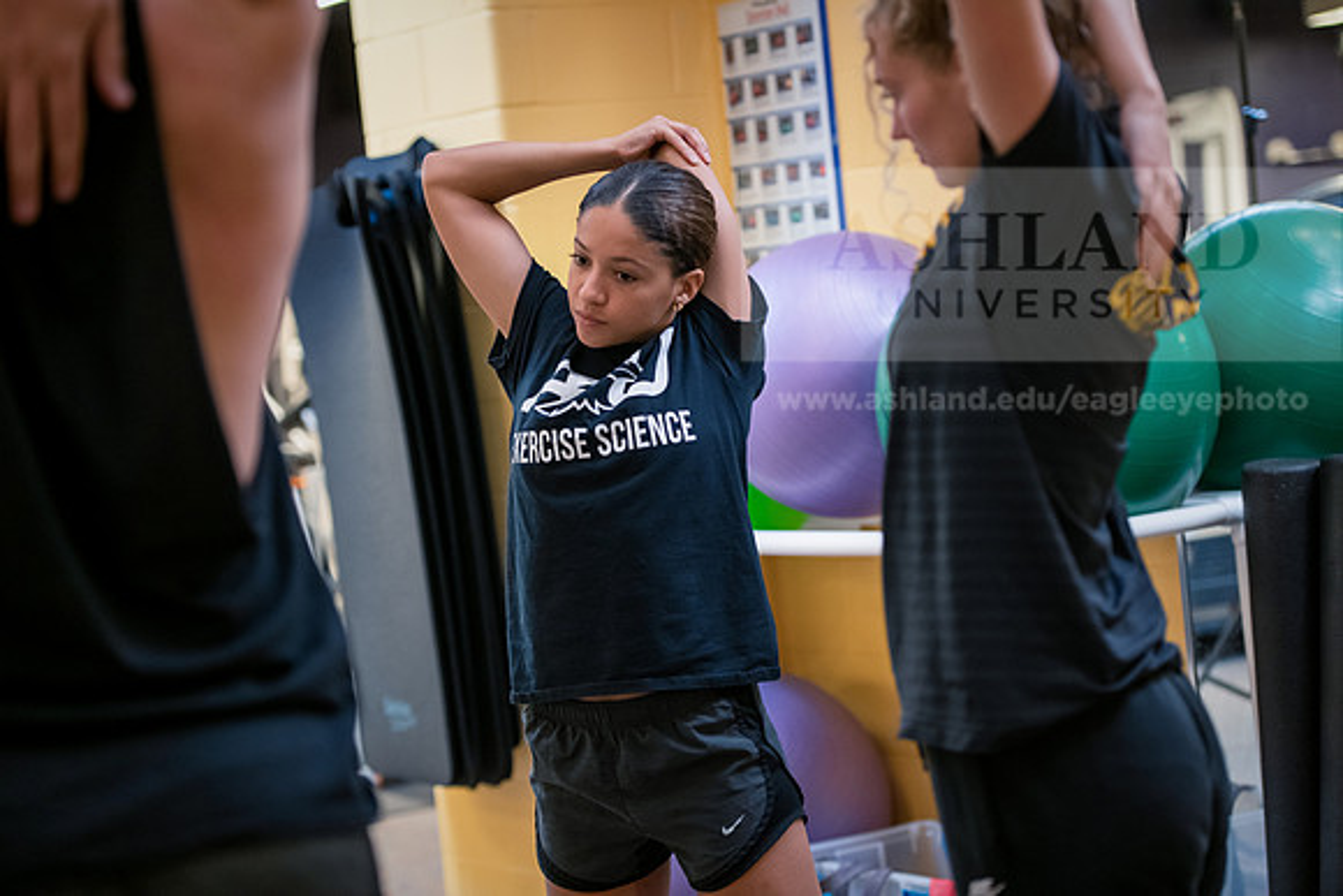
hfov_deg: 23.9
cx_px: 672
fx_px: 3172
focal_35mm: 85
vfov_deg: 16.1
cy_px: 448
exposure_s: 1/160
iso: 1600
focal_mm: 85
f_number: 2.8
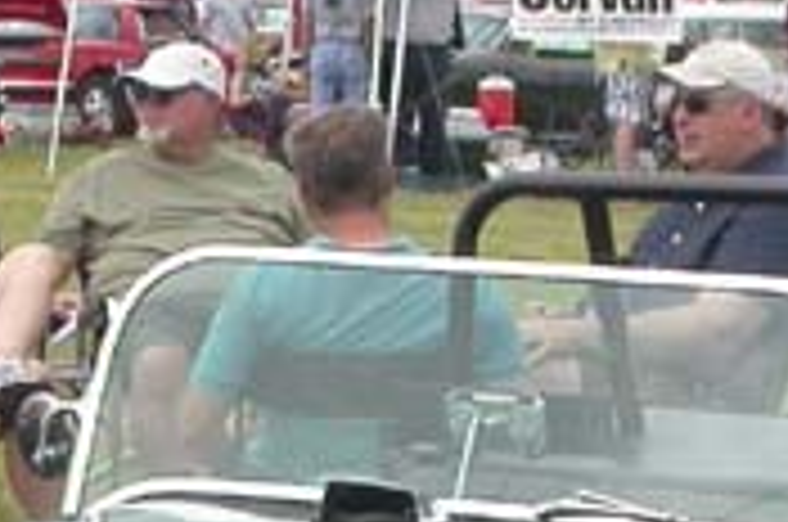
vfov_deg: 7.5
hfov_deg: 11.4
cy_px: 616
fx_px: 3955
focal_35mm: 181
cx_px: 257
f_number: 6.7
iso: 100
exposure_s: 1/257
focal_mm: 7.85
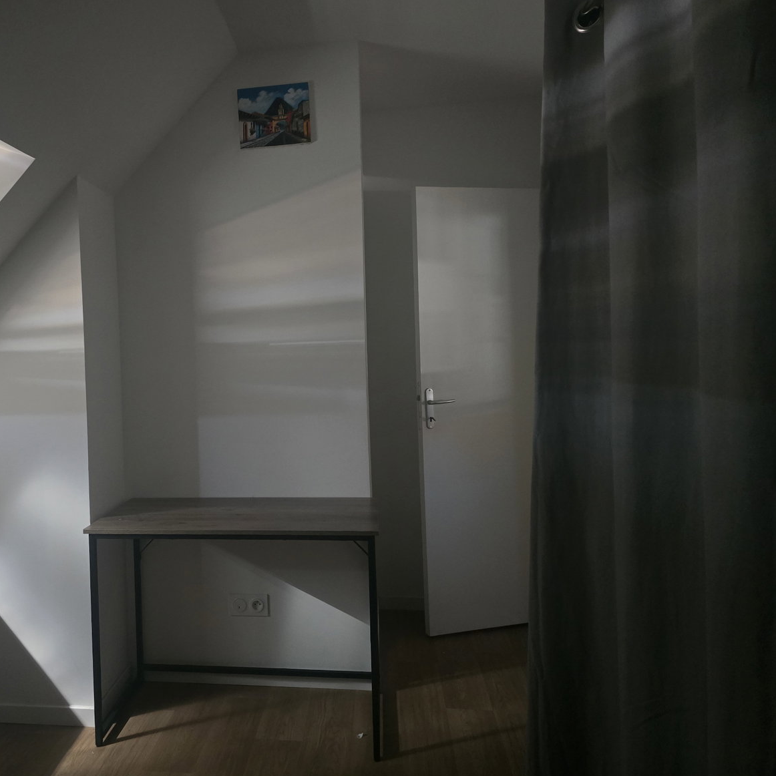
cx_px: 270
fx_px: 710
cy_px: 379
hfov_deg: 56.3
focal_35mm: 28
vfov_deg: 57.3
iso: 1250
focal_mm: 6.3
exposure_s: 1/60
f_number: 1.7
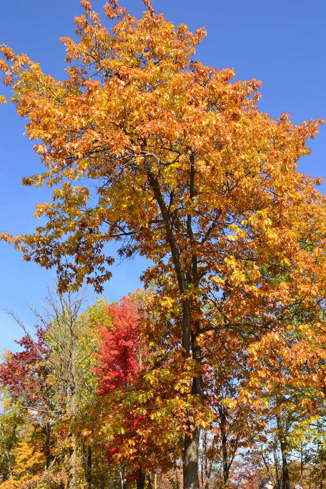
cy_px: 244
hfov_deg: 41.7
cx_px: 163
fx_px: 428
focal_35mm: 32
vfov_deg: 59.5
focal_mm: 21
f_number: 11
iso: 800
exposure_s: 1/500
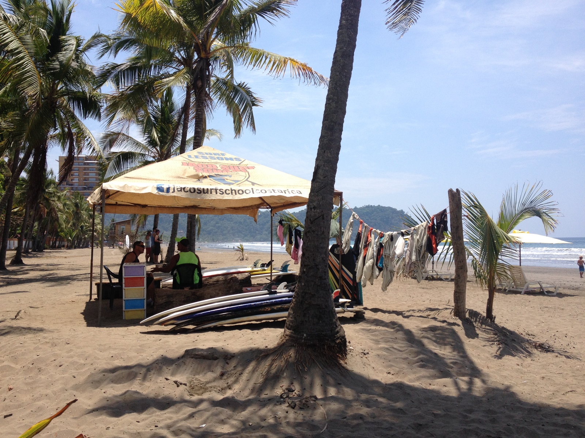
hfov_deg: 52.6
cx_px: 292
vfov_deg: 40.7
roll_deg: +1.2
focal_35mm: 35
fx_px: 591
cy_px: 219
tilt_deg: +1.7
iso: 50
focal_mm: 4.28
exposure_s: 1/1905
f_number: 2.4
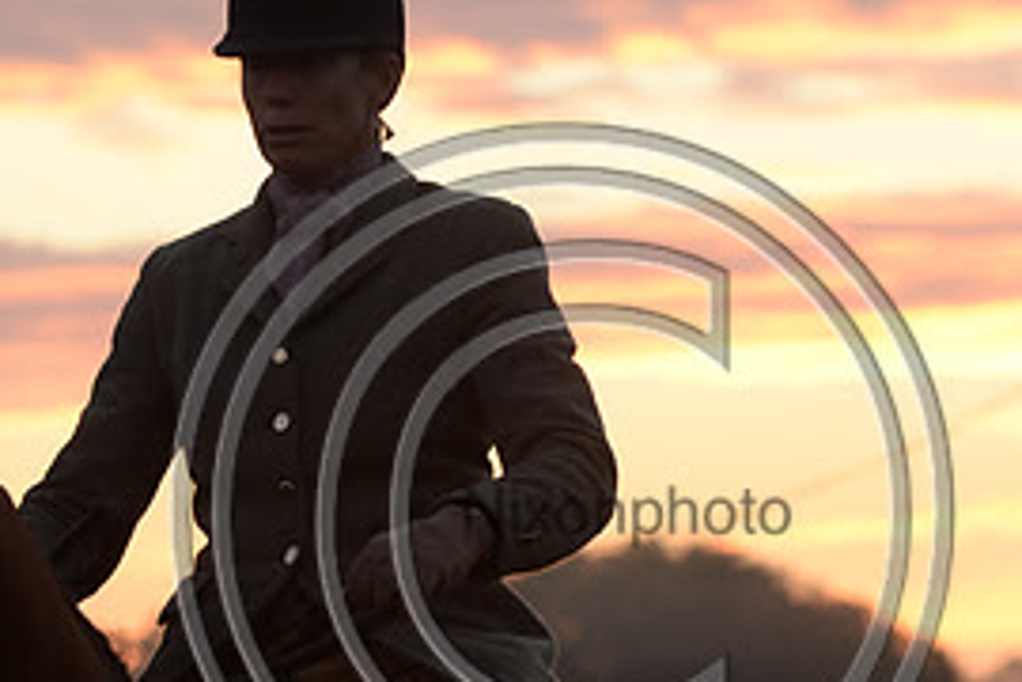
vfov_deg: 3.2
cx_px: 519
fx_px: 12178
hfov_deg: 4.8
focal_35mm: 429
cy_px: 462
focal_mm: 200
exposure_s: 1/250
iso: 2000
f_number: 8
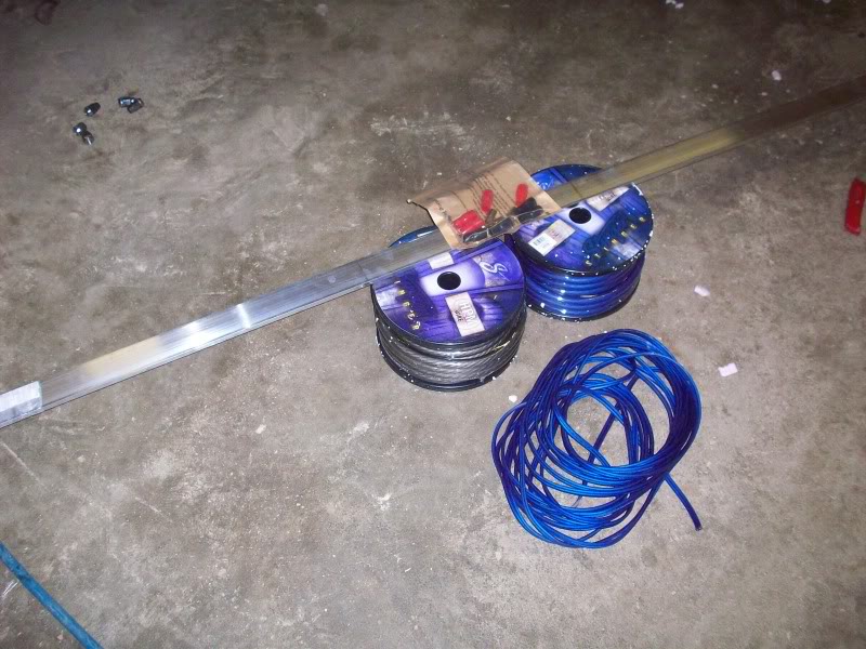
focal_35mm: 37
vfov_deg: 38.7
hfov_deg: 50.1
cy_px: 324
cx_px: 433
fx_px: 926
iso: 200
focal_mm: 6.2
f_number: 2.8
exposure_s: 1/64
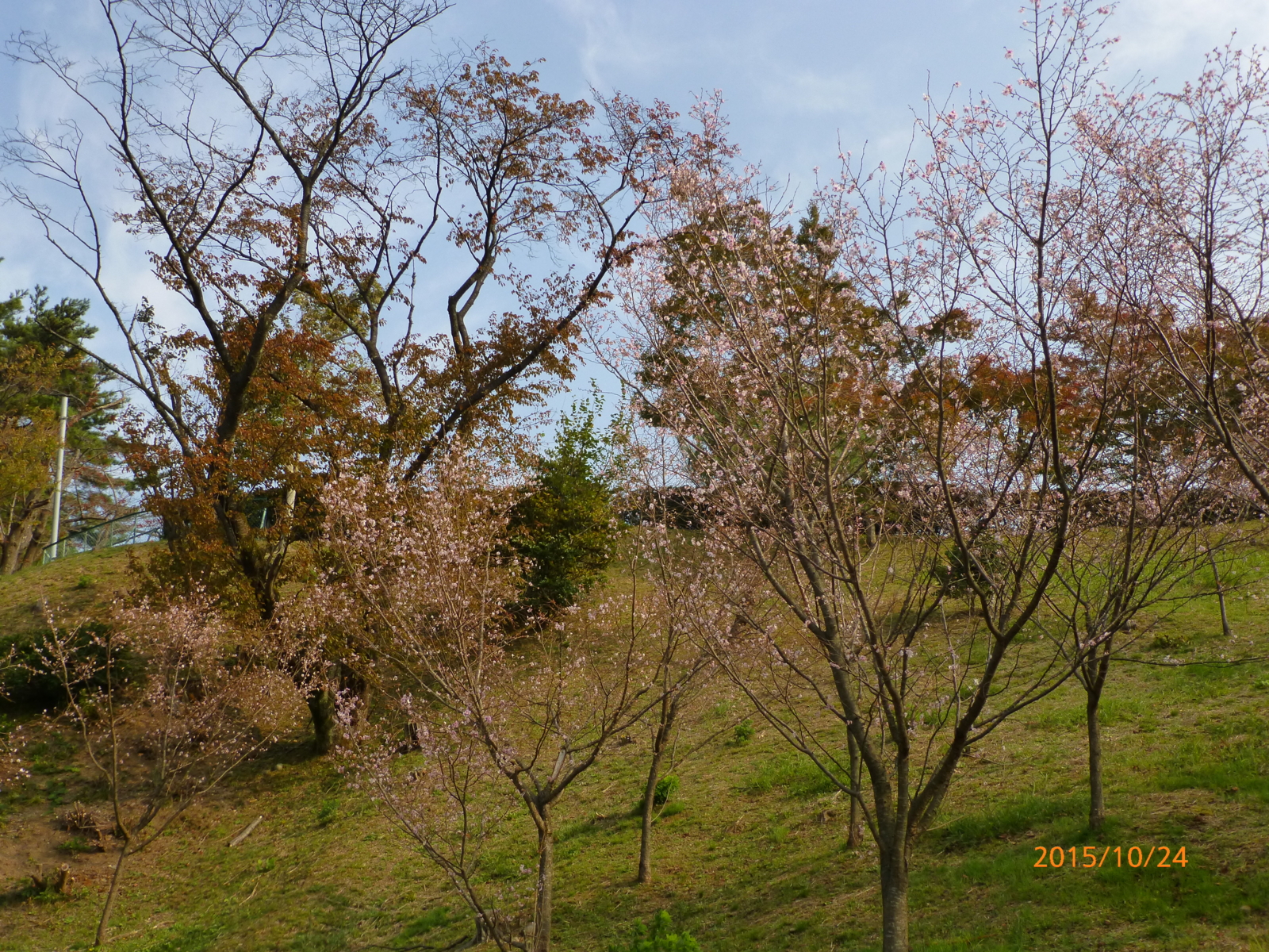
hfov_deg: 47.9
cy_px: 476
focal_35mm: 39
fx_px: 1430
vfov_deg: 36.8
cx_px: 634
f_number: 3.9
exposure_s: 1/800
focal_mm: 6.9
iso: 160
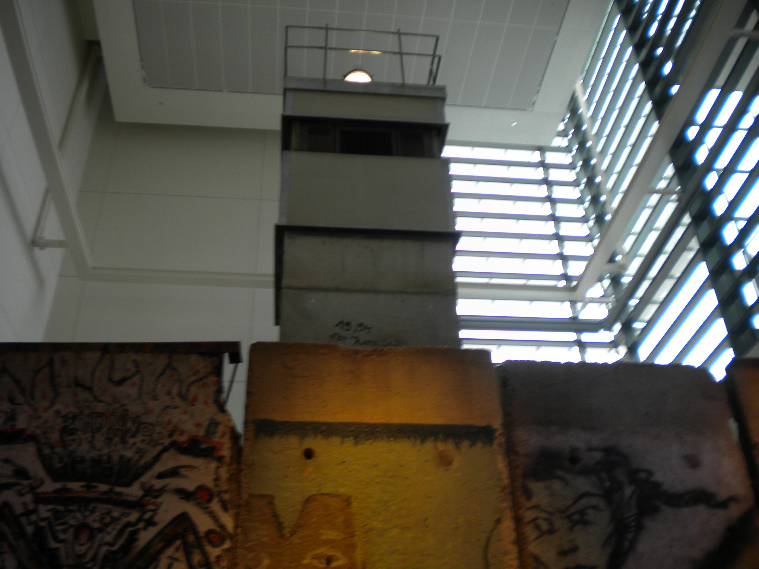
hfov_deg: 52.6
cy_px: 284
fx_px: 767
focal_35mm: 35
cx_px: 380
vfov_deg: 40.7
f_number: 3.1
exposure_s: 1/13.2
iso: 80
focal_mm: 6.3
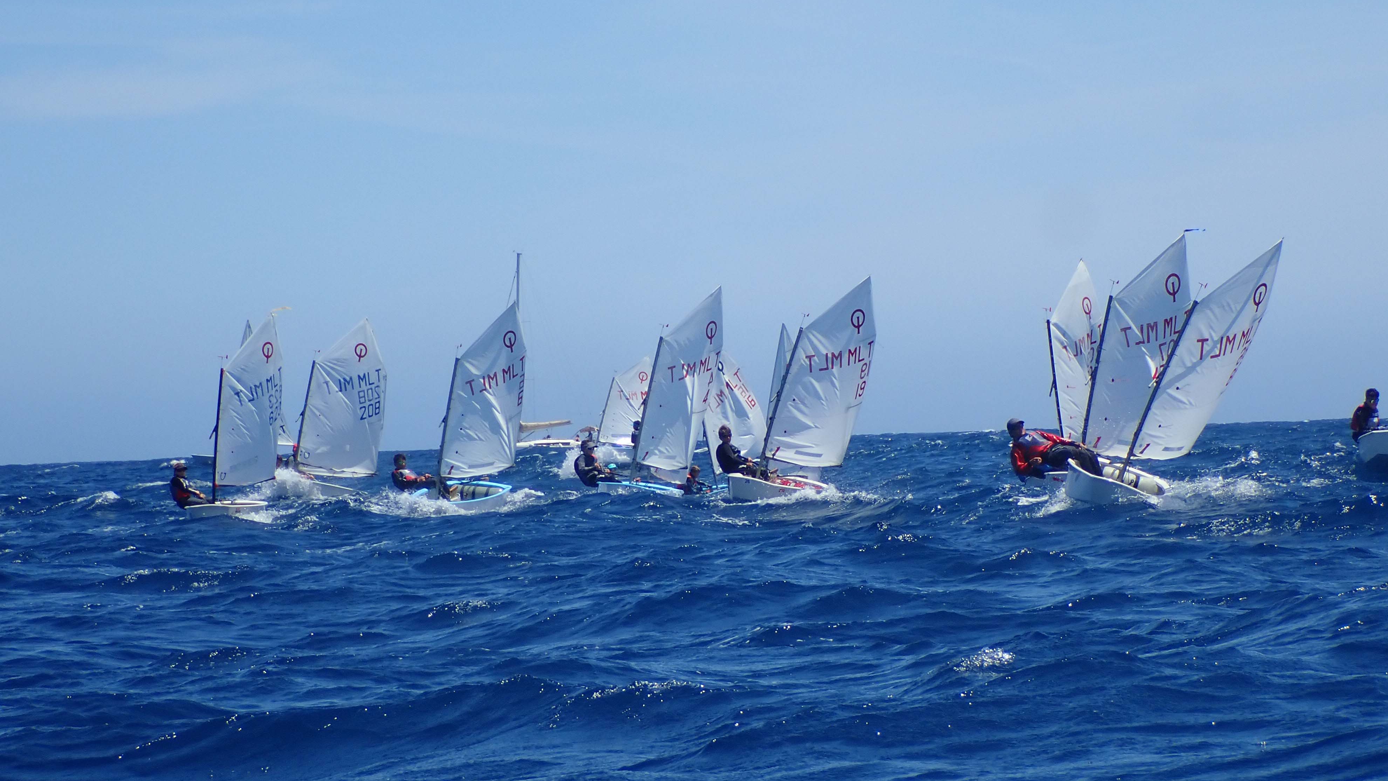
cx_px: 695
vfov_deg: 13.7
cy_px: 299
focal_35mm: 88
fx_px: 3239
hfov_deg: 24.2
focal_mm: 14.41
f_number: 5.6
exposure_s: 1/800
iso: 200
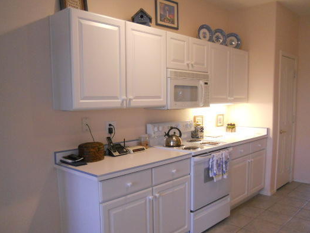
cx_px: 159
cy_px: 130
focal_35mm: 33
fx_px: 296
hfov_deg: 55.3
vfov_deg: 42.9
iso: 400
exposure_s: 1/40
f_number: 3.2
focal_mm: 4.9
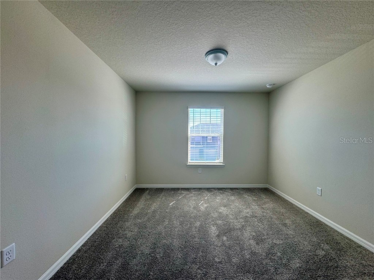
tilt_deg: -1.8
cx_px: 187
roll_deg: -0.6
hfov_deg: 102.1
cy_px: 140
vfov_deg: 85.7
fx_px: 151
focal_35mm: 14
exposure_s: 1/99
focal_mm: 2.22
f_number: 2.2
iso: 64
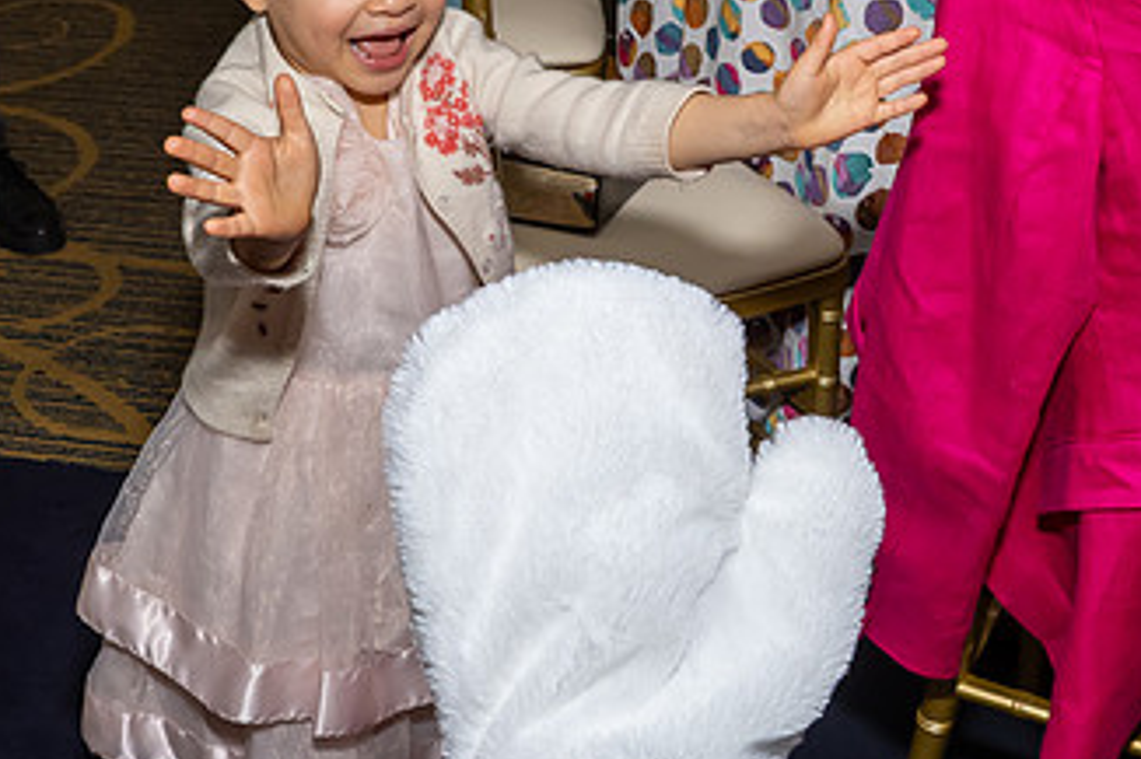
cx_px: 364
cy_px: 270
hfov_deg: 32.6
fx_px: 1932
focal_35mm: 61
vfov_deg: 22.2
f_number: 8
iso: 500
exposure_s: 1/250
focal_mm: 17
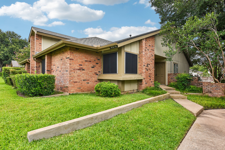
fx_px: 119
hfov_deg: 86.9
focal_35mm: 19
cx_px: 112
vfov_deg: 64.5
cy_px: 75
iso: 100
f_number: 8
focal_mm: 19
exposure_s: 1/250
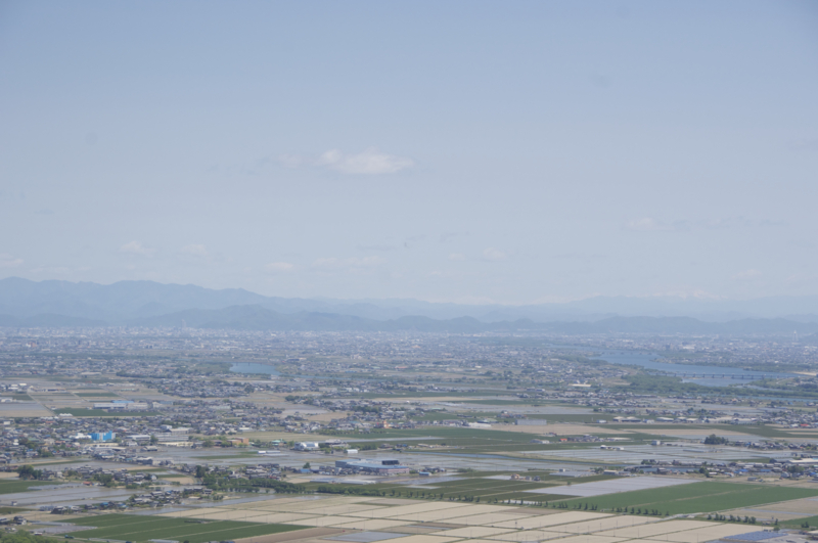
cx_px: 409
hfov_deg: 20.0
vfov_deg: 13.4
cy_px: 272
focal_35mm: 102
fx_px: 2314
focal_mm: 68
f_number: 7.1
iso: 200
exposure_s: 1/1000
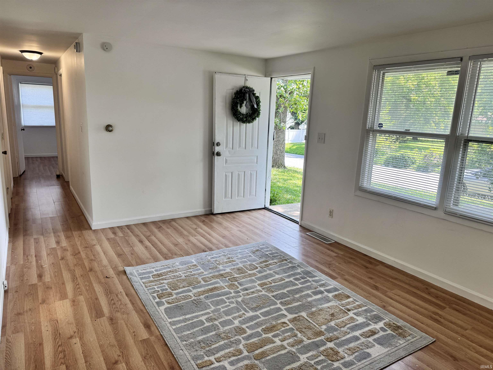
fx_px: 342
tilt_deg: -12.3
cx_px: 246
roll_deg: -2.0
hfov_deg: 71.6
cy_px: 185
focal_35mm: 24
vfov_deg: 56.8
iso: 64
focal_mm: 6.76
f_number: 1.78
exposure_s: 1/205
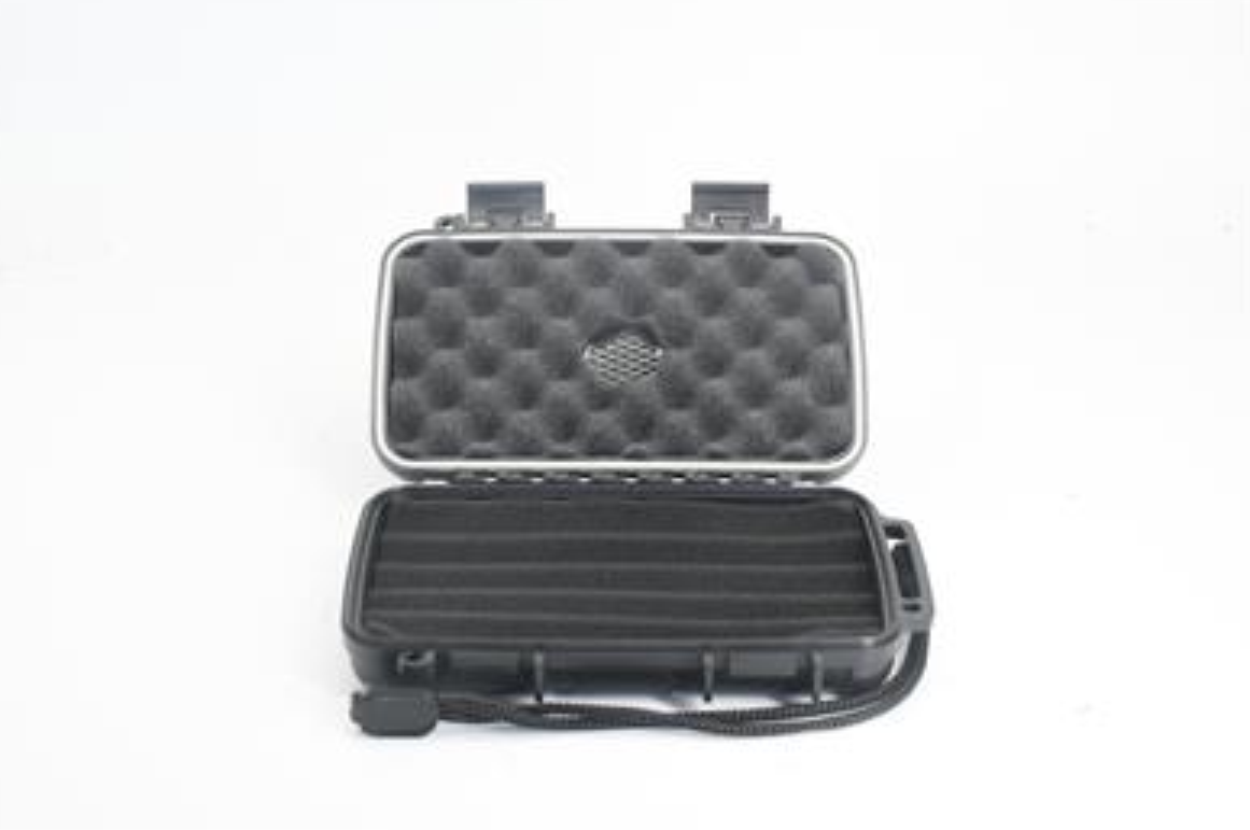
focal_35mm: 62
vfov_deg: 21.9
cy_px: 407
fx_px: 2150
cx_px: 620
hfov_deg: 32.4
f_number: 16
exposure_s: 1/80
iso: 2000
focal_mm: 60
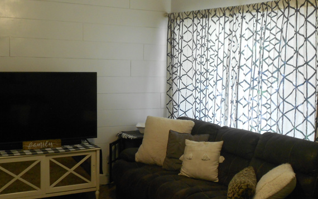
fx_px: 382
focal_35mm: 44
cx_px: 141
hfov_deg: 45.2
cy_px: 120
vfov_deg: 29.2
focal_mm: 6.7
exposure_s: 1/30
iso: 250
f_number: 3.9
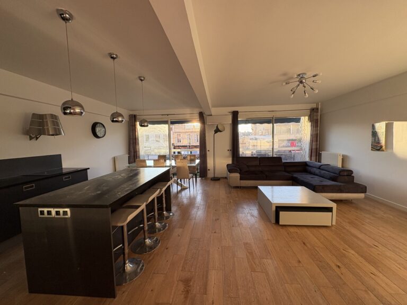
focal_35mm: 14
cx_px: 204
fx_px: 165
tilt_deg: -3.3
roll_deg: +1.3
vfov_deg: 85.7
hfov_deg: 102.1
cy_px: 152
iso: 64
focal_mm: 2.22
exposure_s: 1/171
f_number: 2.2
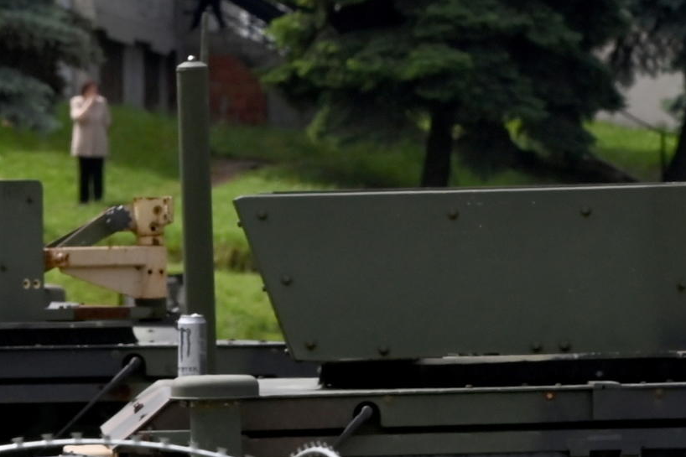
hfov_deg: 2.7
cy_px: 858
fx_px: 14307
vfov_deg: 1.8
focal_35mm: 751
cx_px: -15
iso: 500
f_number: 16
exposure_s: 1/320
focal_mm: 200
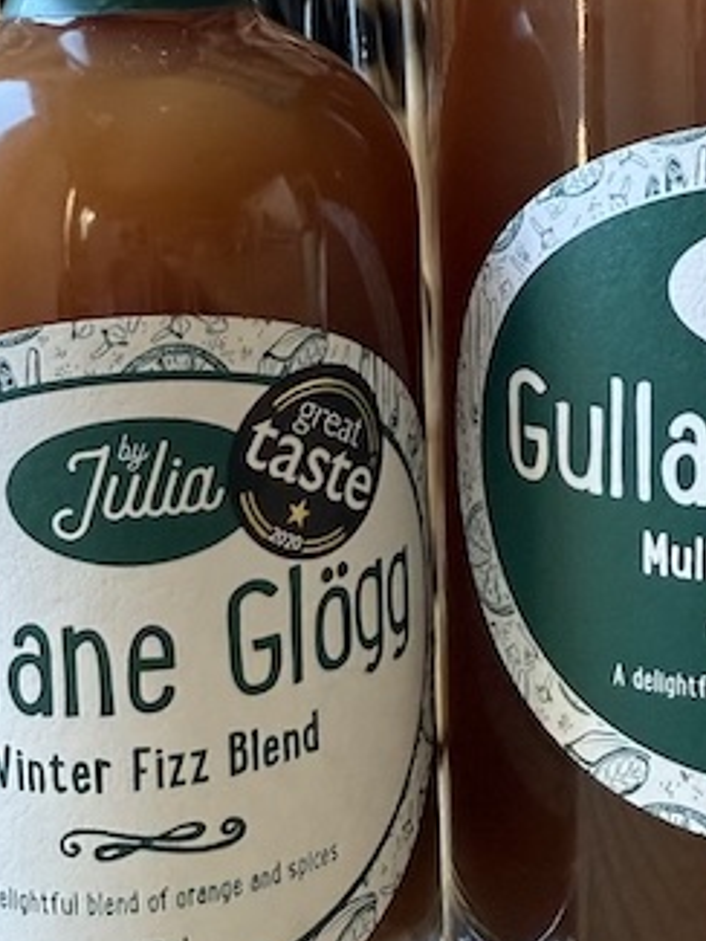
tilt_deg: -4.6
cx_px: 506
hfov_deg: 24.6
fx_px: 1603
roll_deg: +1.2
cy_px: 237
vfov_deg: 32.1
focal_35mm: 59
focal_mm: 2.22
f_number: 2.2
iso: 320
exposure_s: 1/77
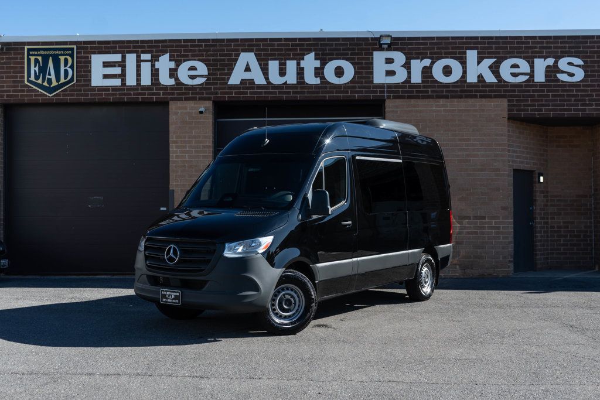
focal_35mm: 42
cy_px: 200
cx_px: 300
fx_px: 700
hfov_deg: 46.4
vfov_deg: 31.9
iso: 125
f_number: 5
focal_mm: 28
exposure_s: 1/640
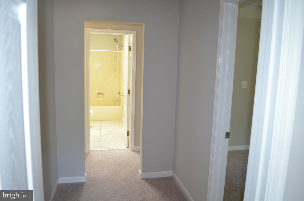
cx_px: 152
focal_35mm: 27
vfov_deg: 47.7
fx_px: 228
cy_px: 100
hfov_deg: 67.5
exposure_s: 1/60
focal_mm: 18
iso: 900
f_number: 3.5
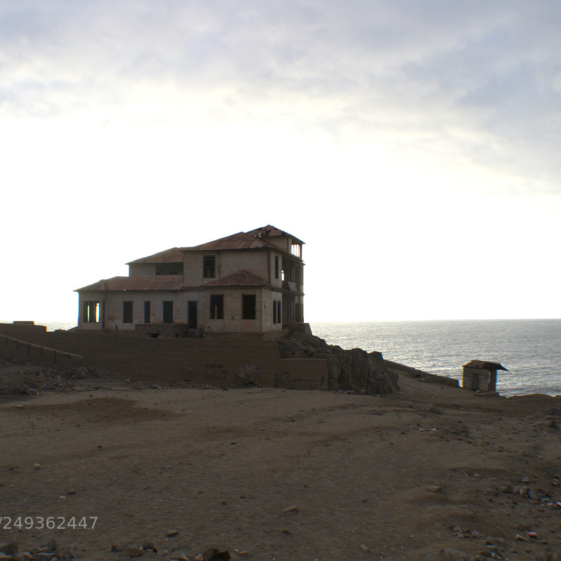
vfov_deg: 39.2
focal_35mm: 43
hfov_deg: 39.1
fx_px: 788
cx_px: 247
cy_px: 279
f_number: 8
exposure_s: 1/80
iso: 100
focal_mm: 22
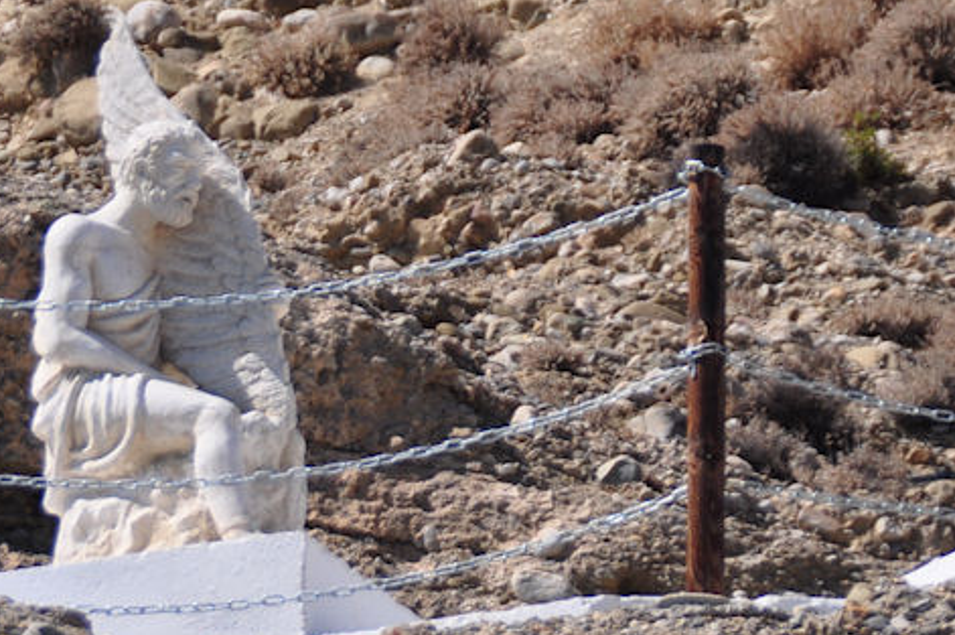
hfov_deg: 2.7
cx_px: 653
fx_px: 20272
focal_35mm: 765
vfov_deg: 1.8
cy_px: 169
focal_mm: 200
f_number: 6.3
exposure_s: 1/1250
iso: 200
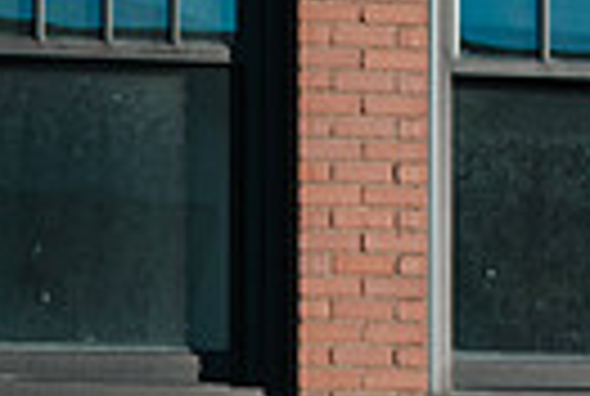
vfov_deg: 6.9
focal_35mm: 193
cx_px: -599
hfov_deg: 9.9
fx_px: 3170
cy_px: 793
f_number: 3.2
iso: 125
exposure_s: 1/1250
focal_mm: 35
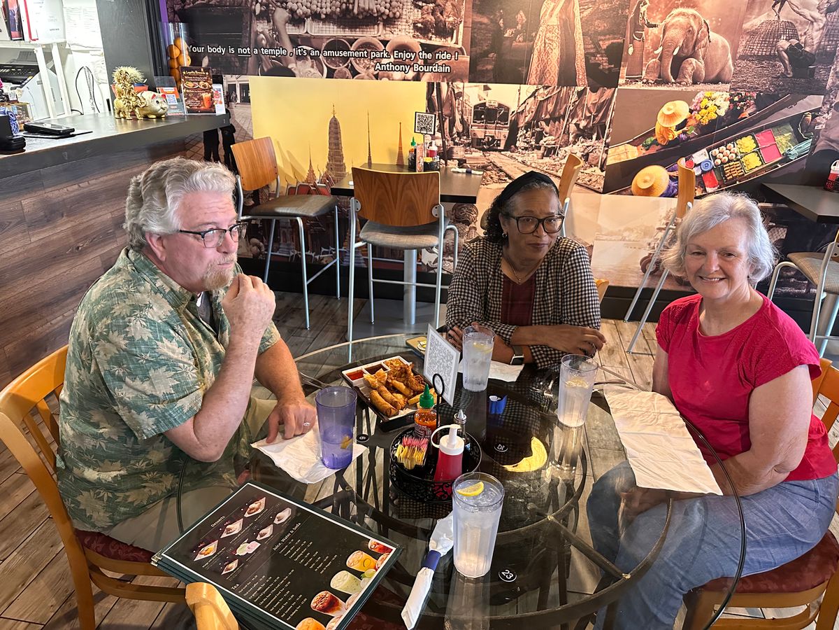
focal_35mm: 24
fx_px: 582
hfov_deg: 71.6
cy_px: 315
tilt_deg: -23.1
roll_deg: -2.1
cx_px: 420
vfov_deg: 56.8
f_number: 1.78
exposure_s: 1/60
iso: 800
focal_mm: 6.86
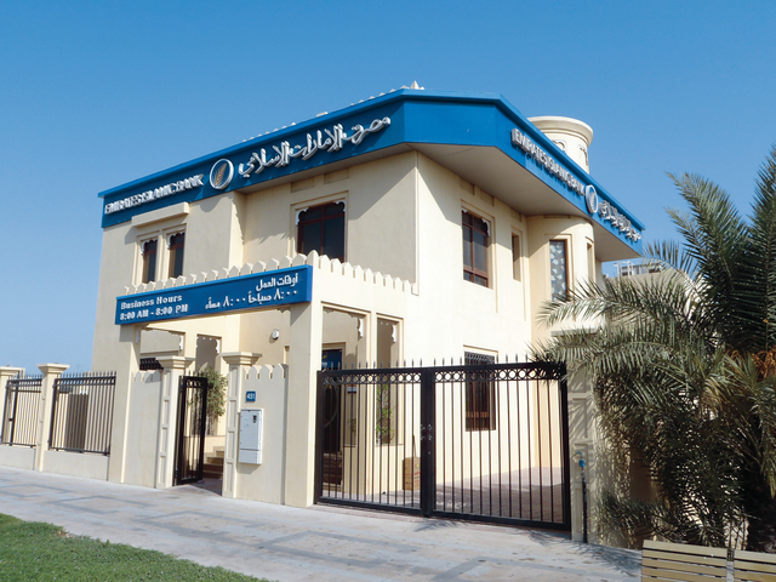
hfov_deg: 63.4
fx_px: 628
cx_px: 388
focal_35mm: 28
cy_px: 291
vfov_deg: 49.7
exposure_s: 1/640
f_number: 4
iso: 64
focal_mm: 5
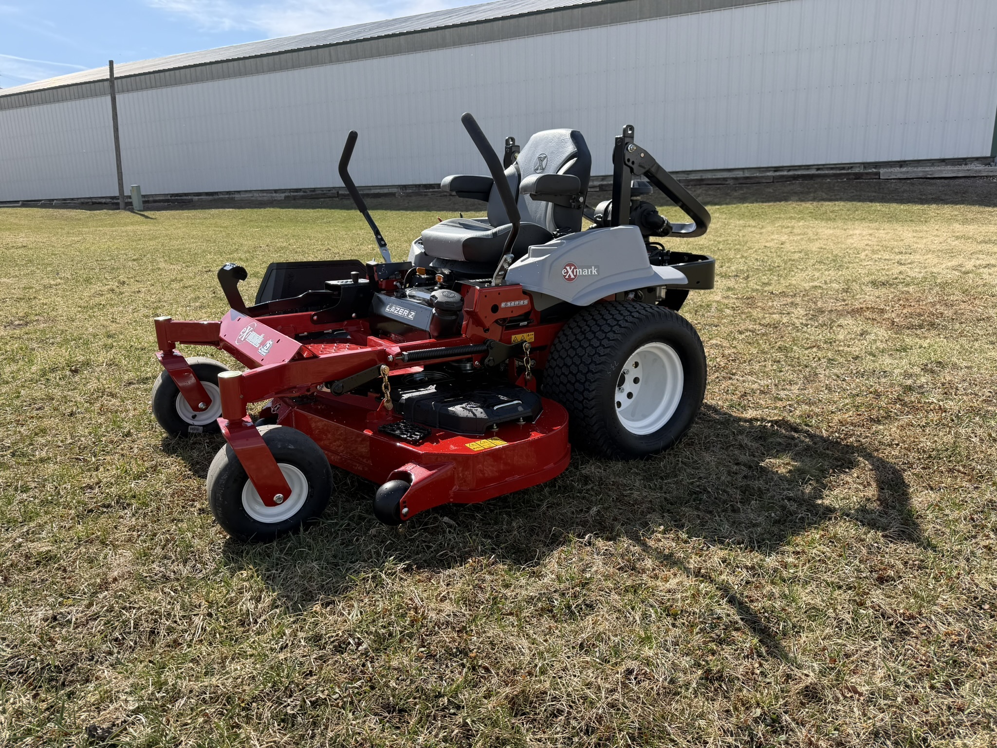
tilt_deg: -12.2
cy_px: 374
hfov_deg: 71.6
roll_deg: +1.9
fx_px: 691
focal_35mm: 24
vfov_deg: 56.8
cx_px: 498
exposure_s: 1/2299
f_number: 1.78
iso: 80
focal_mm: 6.76
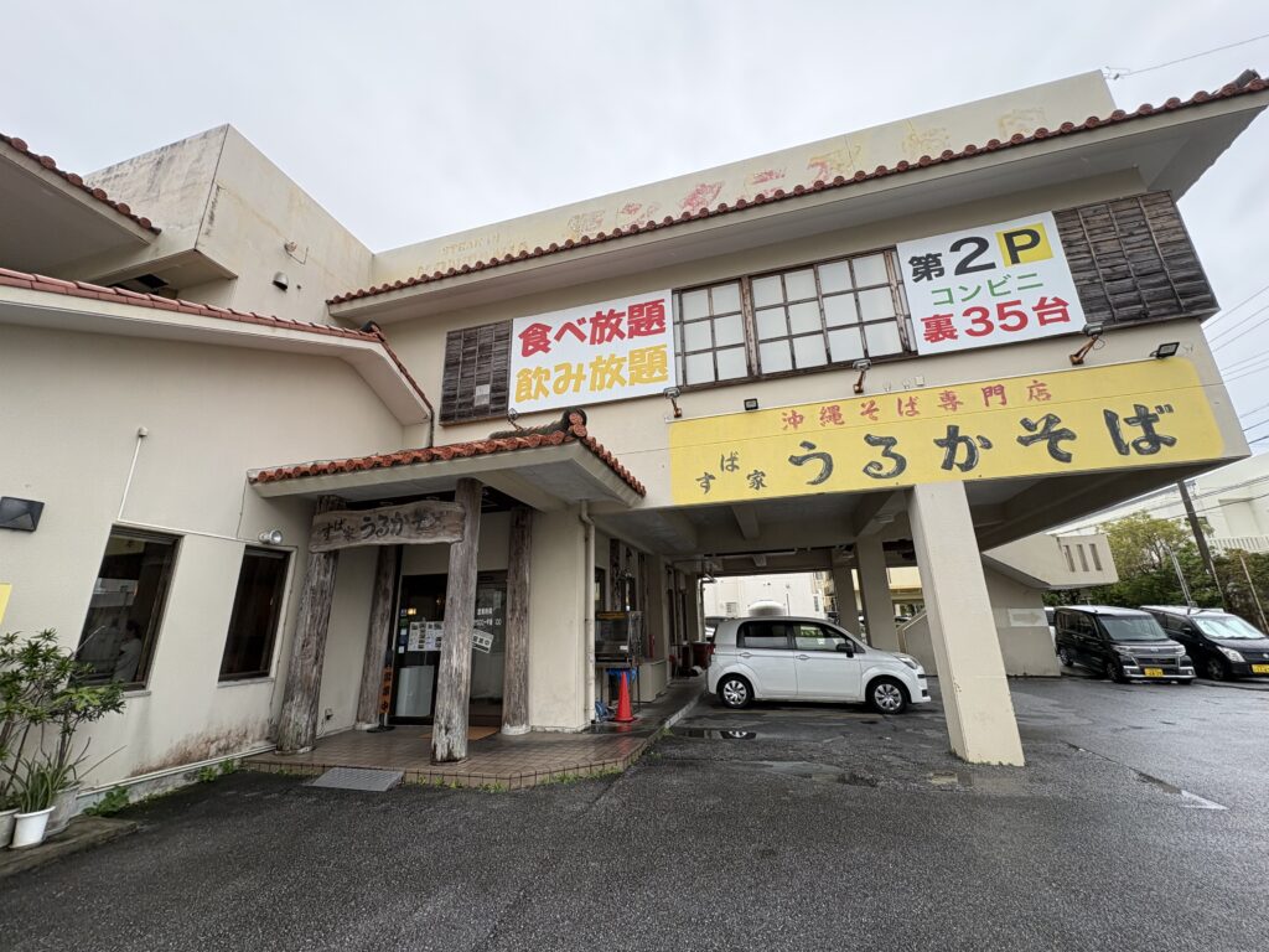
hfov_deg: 102.1
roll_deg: +3.3
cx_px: 634
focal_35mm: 14
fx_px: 513
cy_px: 476
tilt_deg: +17.0
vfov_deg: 85.7
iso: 40
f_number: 2.2
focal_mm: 2.22
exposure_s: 1/476
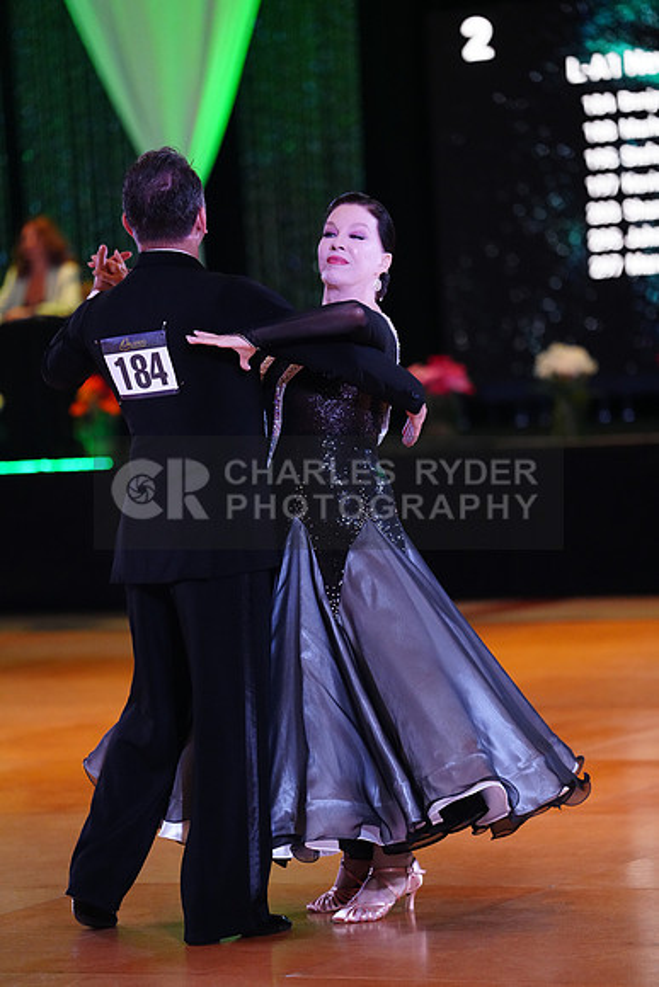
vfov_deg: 13.7
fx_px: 4116
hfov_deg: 9.2
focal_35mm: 150
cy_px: 494
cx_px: 330
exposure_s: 1/500
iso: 5000
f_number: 2.8
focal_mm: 150
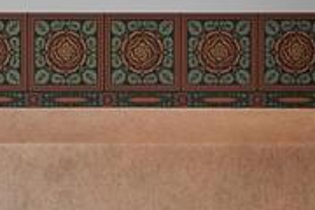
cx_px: 19
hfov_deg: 18.5
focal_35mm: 108
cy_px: 516
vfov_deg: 10.7
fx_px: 945
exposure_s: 1
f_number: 8
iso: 100
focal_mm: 19
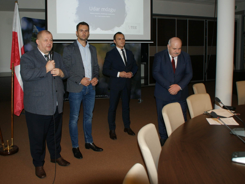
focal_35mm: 31
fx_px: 219
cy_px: 91
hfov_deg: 58.3
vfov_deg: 45.4
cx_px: 117
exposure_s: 1/60
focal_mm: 18
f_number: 5.6
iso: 400
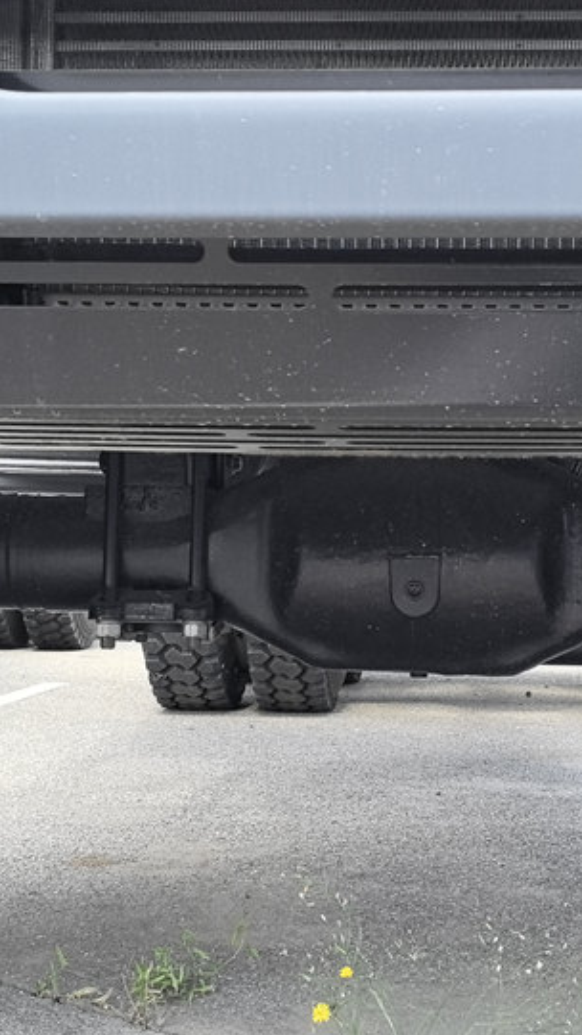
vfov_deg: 29.7
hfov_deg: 17.0
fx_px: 1947
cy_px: 552
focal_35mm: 71
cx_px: 394
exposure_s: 1/366
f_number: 2
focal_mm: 5.75
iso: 50
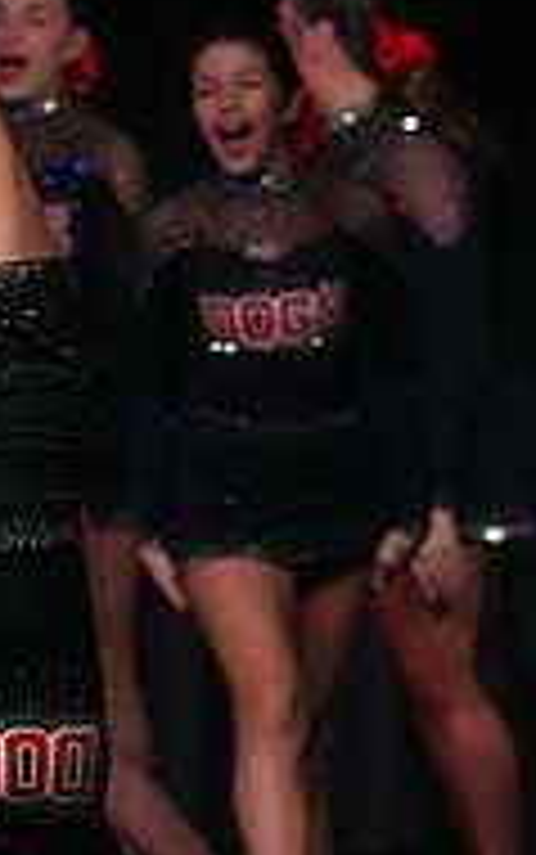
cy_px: 439
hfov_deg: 1.8
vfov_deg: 2.9
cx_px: -739
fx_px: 17083
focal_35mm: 732
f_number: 5.6
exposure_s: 1/1250
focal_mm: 235
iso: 16000
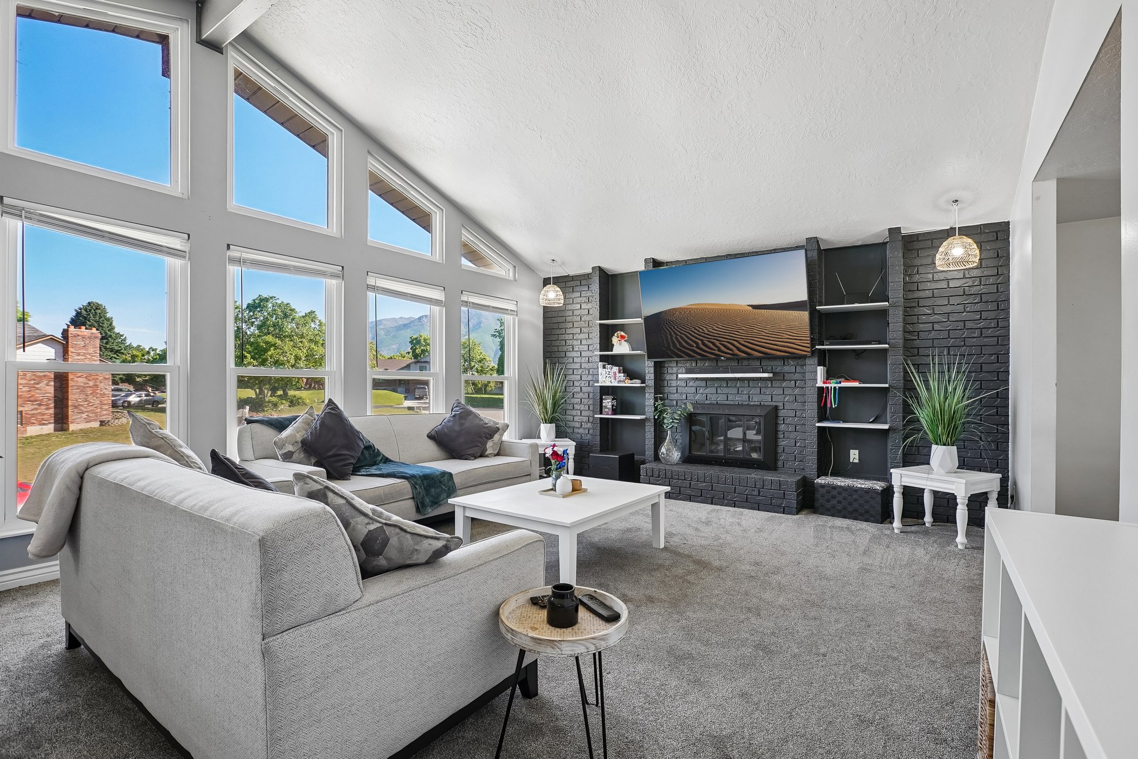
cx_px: 569
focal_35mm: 16
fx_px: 506
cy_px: 380
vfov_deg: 73.7
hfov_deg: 96.7
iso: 400
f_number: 8
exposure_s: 1/25
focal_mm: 16
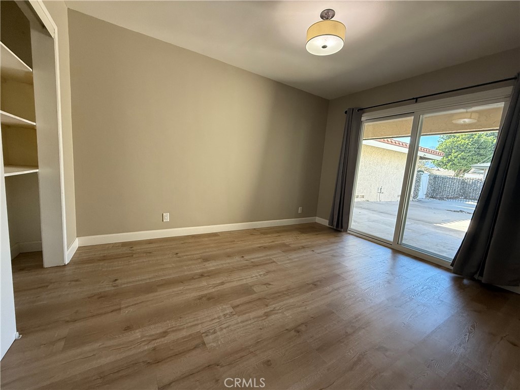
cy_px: 195
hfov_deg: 102.1
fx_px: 210
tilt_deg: -8.1
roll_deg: -4.2
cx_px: 260
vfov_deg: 85.7
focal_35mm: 14
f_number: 2.2
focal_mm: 2.22
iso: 320
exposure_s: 1/120
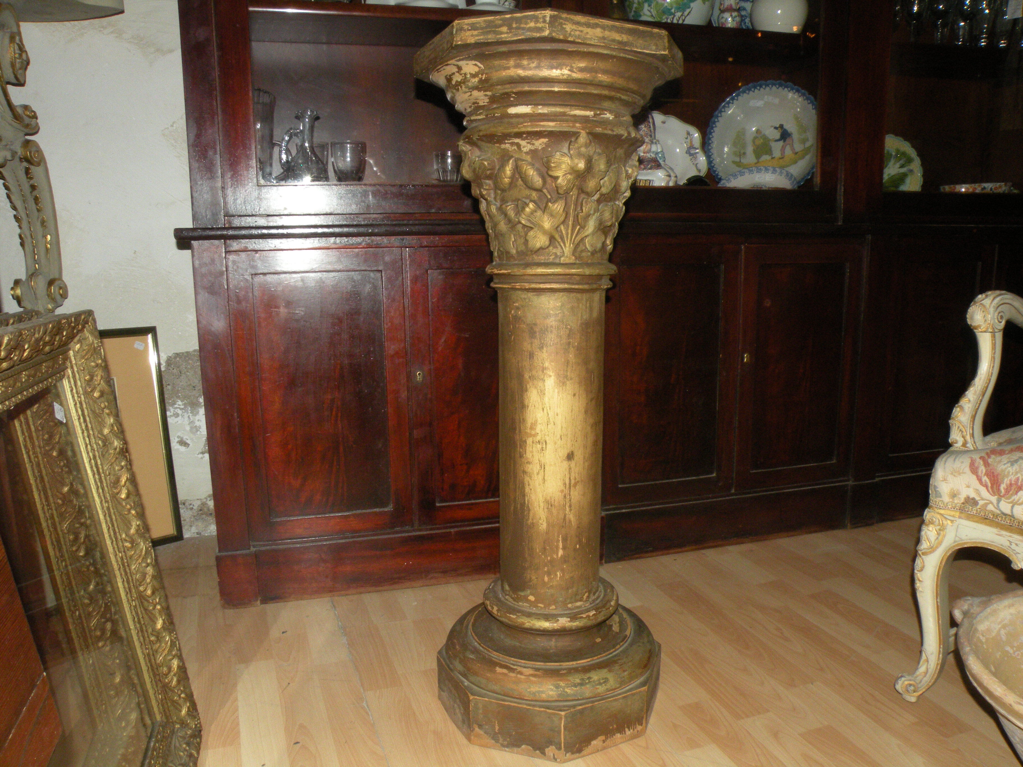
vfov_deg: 51.4
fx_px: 798
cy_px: 384
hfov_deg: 65.3
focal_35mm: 27
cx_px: 512
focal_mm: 4.7
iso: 219
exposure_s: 1/60
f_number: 8
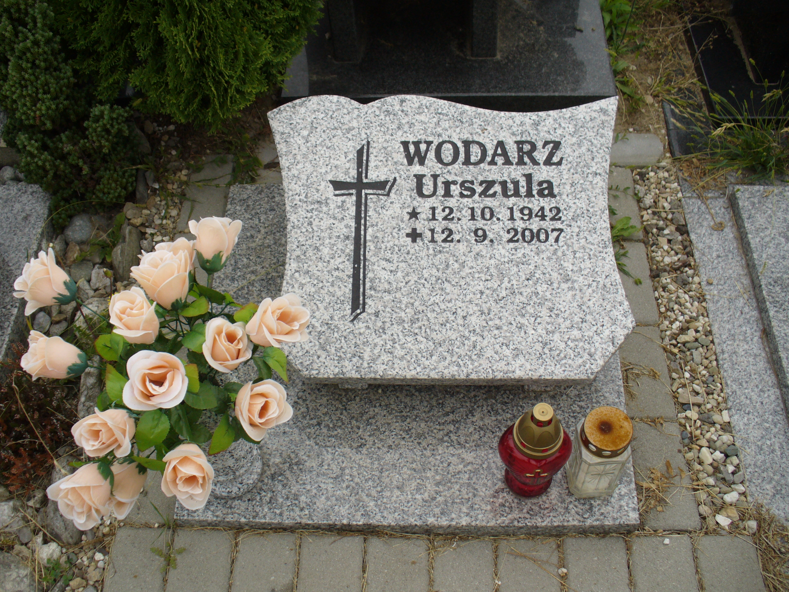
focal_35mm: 37
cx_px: 394
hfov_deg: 50.1
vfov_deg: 38.7
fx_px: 843
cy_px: 296
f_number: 2.8
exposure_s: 1/400
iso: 80
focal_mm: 6.1
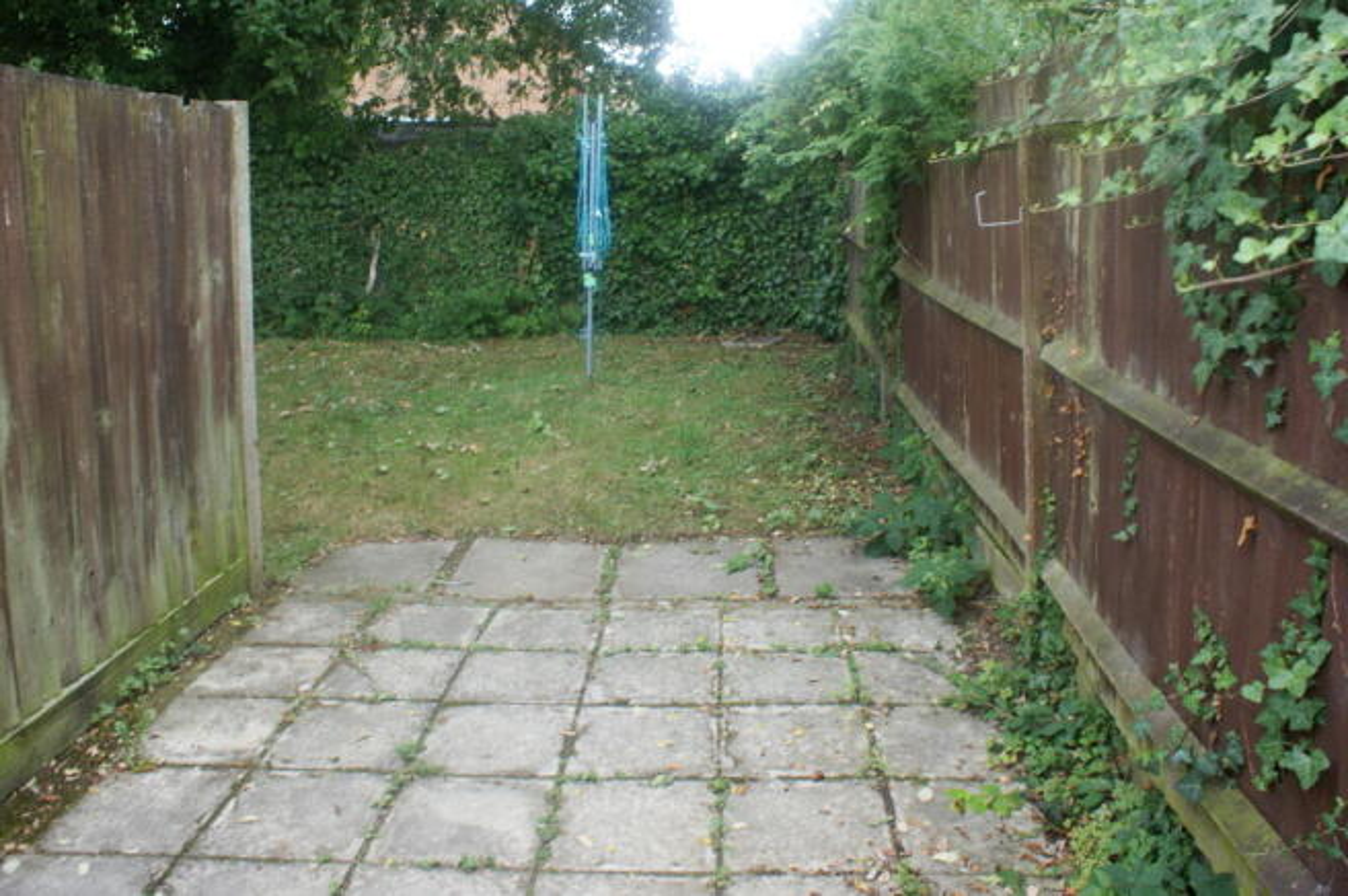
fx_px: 1122
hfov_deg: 62.0
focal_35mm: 30
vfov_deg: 43.5
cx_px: 674
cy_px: 448
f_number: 5.6
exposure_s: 1/40
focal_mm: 20
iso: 100
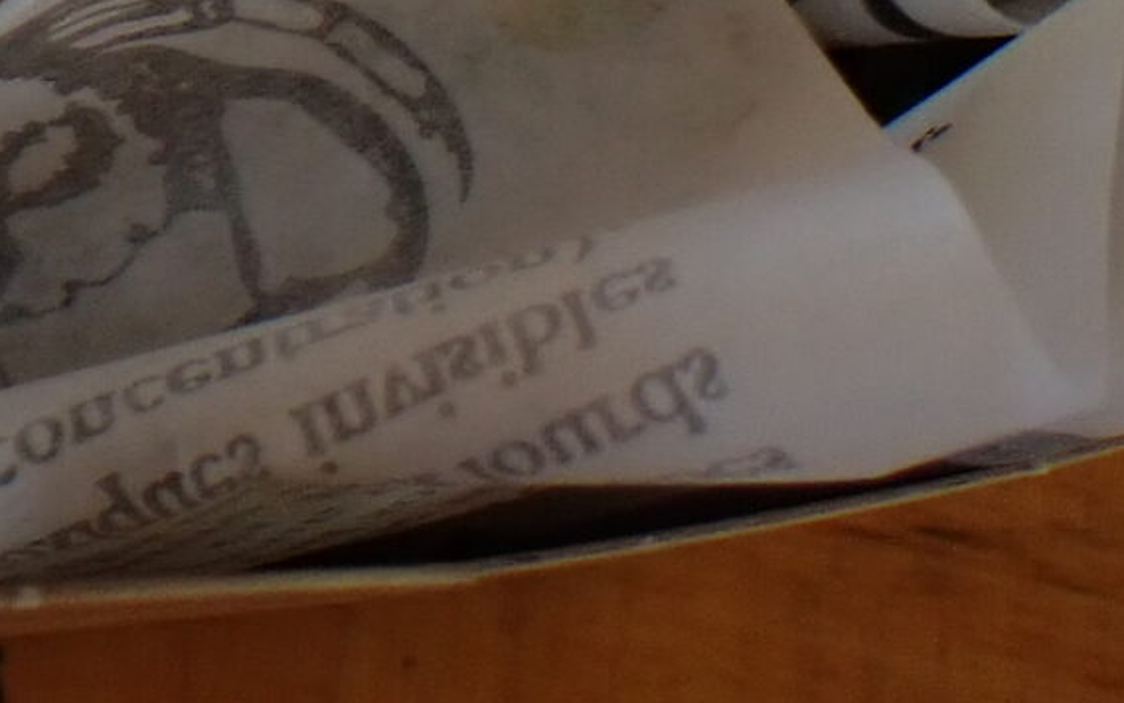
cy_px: -622
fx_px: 4382
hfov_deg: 13.9
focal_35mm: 143
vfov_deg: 8.7
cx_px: -419
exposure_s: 1/125
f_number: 2.3
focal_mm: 5.4
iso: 200
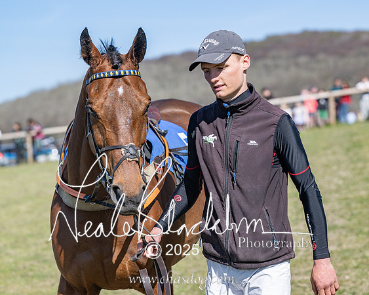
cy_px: 119
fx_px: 1441
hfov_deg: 14.6
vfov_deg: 11.7
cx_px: 213
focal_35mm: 132
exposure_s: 1/2000
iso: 110
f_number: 4
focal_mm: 98
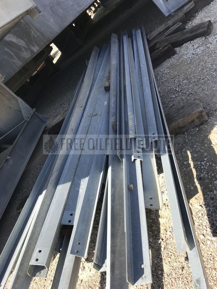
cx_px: 108
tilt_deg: -25.3
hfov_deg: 49.7
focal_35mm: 28
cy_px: 144
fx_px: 234
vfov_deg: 63.4
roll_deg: +44.9
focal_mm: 3.99
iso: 20
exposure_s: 1/997
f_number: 1.8
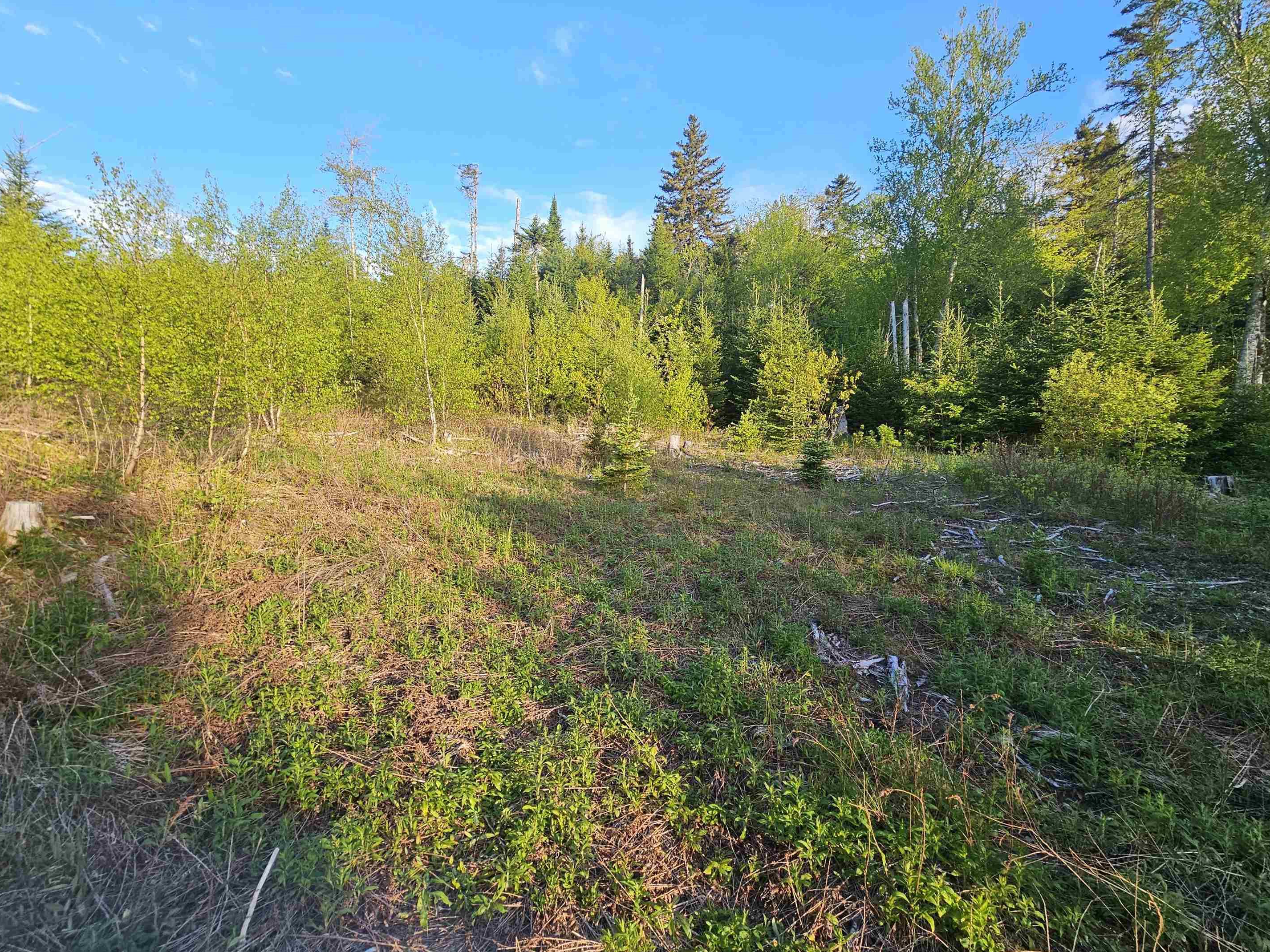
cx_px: 607
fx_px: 514
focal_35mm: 14
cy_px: 470
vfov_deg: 85.7
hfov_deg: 102.0
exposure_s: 1/334
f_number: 2.2
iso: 50
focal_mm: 2.2
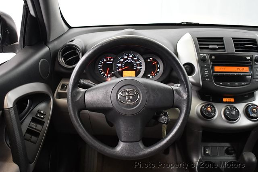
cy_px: 86
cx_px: 129
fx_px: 265
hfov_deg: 51.9
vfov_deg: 35.9
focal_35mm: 37
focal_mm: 25
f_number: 4
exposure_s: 1/60
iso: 3200
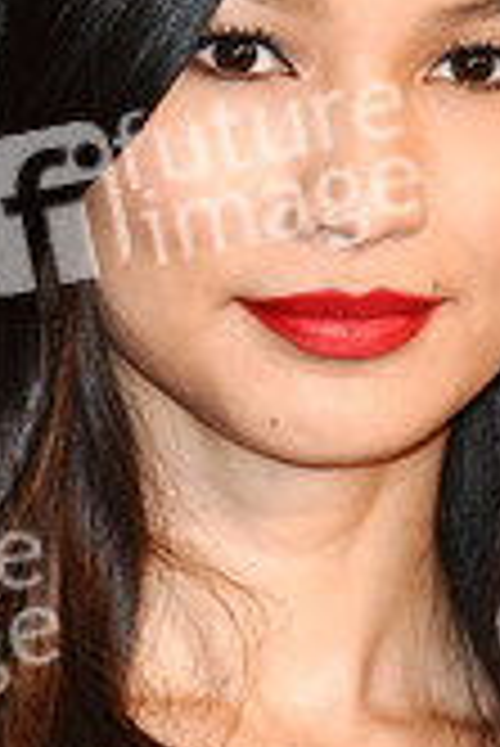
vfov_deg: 3.5
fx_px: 12373
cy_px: 414
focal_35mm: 595
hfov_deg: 2.3
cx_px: 322
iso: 320
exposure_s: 1/200
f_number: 4.5
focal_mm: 165
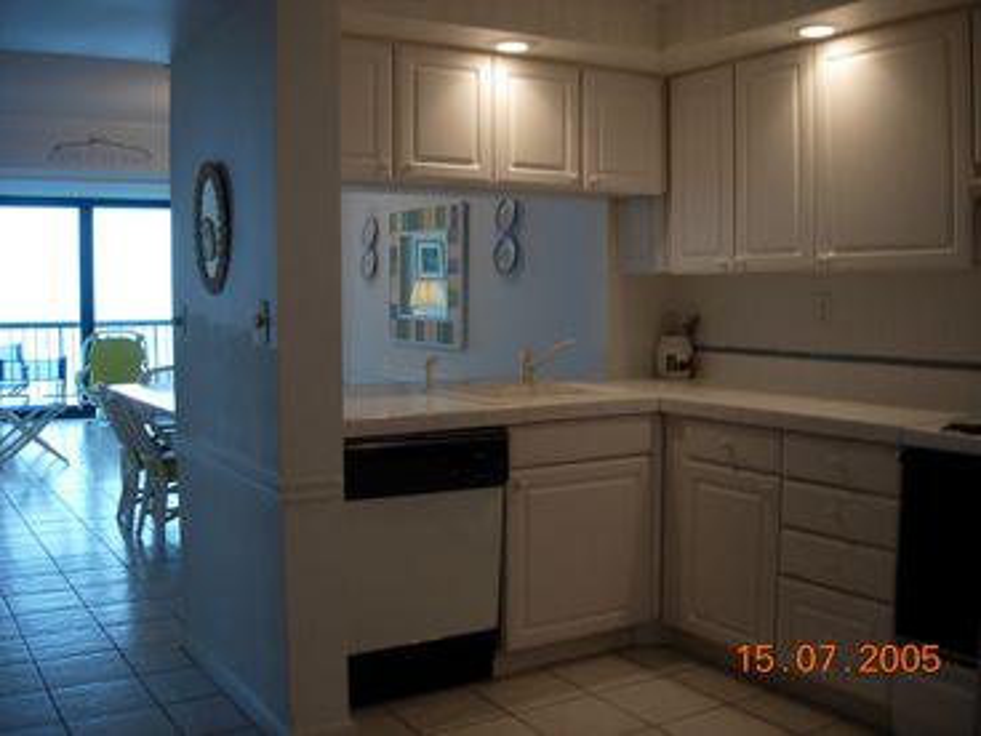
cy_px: 368
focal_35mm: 38
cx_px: 490
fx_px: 1077
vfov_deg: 37.7
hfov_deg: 49.0
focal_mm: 7.8
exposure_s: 1/46.5
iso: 64
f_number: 2.8
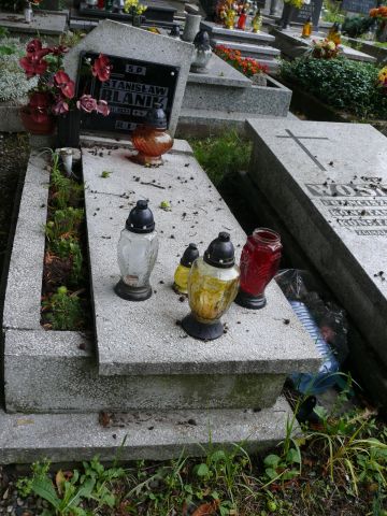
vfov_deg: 52.6
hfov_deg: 40.7
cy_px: 258
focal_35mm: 35
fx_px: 522
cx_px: 194
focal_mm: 7.4
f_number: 2.8
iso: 100
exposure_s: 1/100
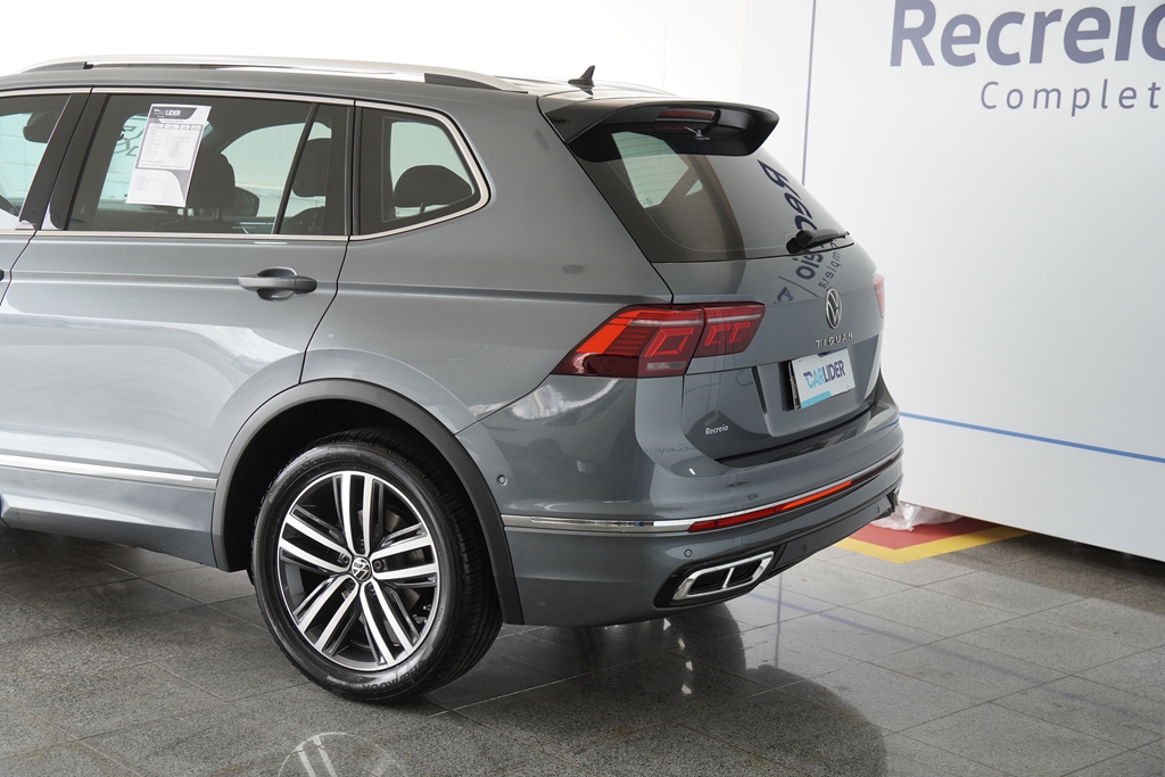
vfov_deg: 26.5
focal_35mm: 51
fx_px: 1651
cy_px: 388
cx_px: 582
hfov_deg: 38.9
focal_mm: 34
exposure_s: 1/60
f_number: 4
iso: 100
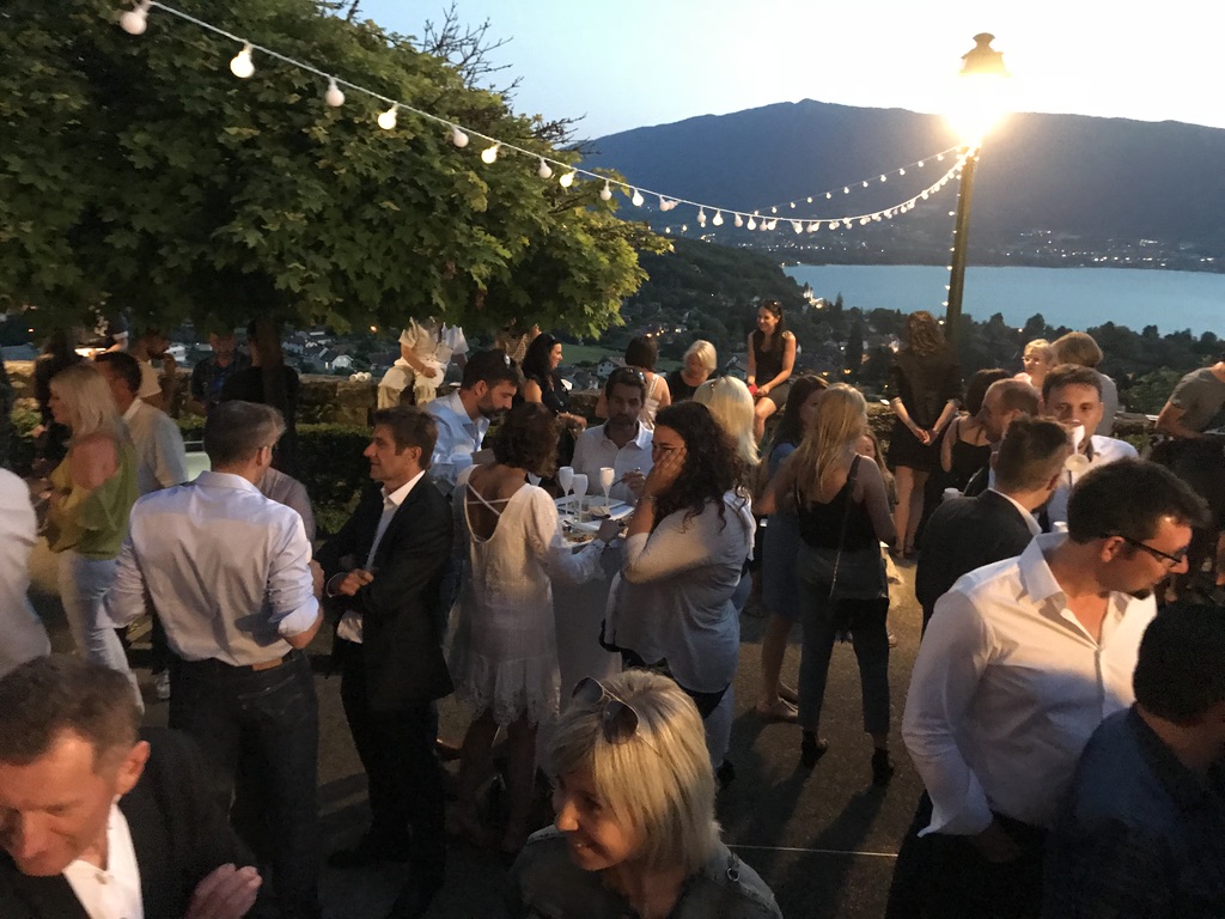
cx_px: 612
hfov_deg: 63.4
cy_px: 460
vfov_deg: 49.7
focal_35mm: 28
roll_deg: -0.7
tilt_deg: -13.7
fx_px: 991
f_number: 1.8
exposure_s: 1/4
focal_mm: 3.99
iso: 100
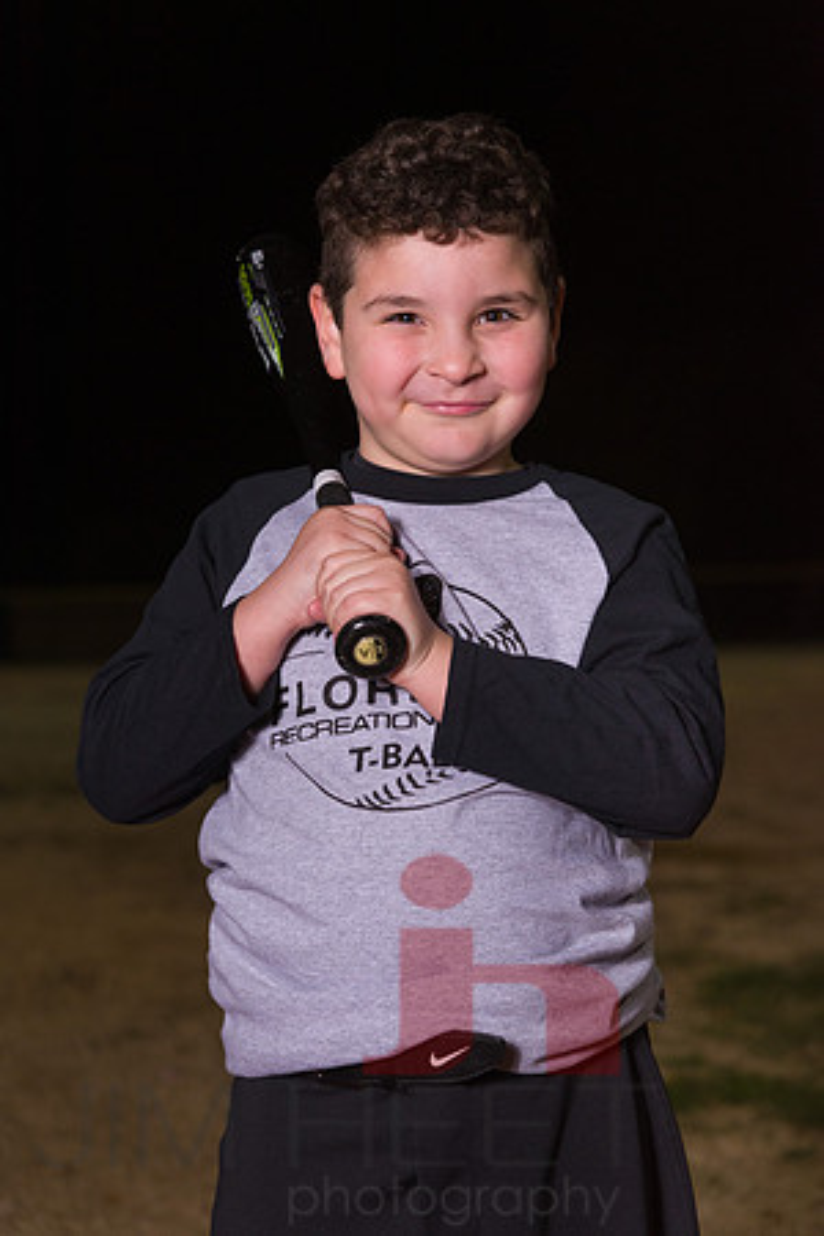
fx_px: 3261
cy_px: 618
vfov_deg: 21.5
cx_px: 412
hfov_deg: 14.4
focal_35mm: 95
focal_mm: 95
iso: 2000
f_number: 5.6
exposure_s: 1/500
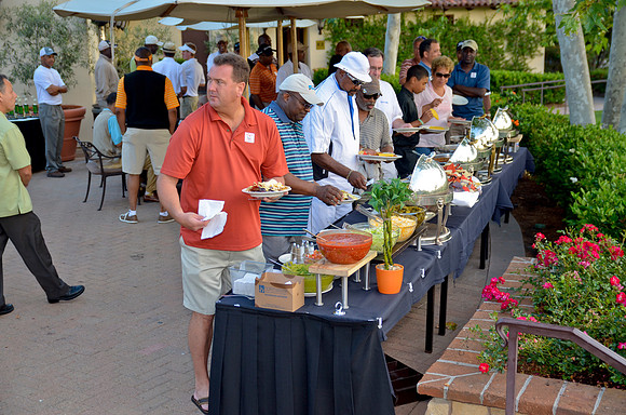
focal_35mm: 51
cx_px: 313
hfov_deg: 39.0
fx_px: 885
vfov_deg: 26.4
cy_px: 208
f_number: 2.8
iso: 125
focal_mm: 34
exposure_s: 1/200
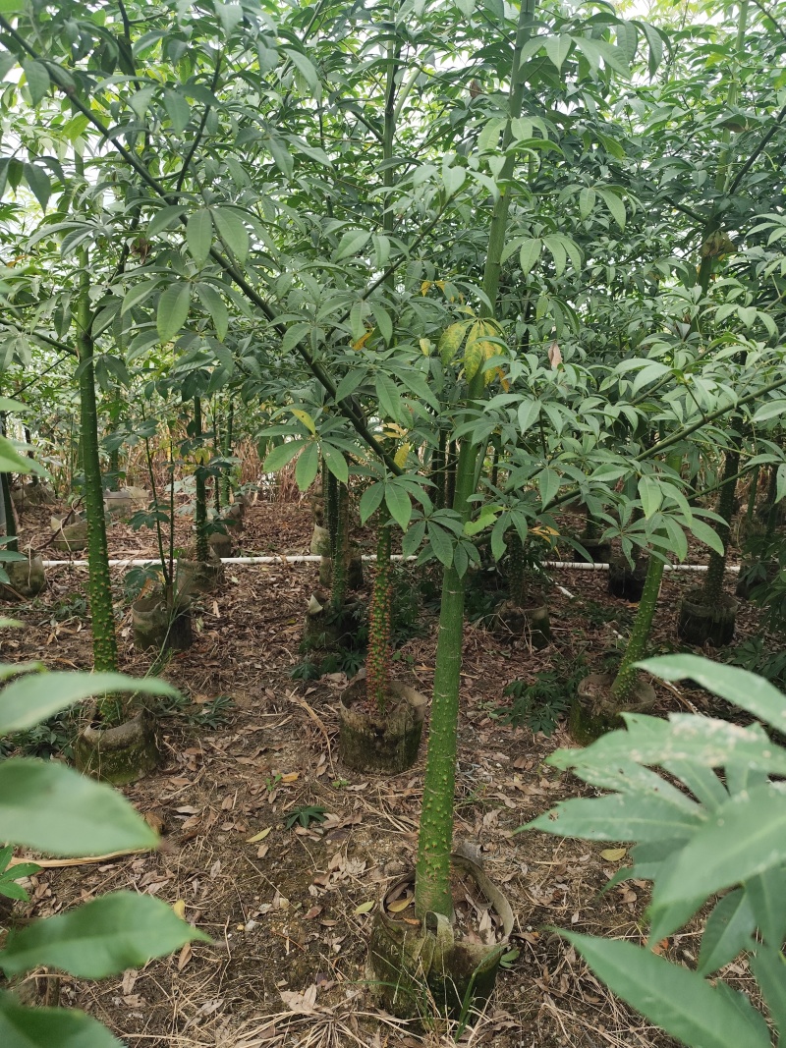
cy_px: 524
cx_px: 393
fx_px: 696
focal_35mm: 23
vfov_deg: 73.9
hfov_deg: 58.9
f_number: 1.65
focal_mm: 6.19
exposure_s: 1/190
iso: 50
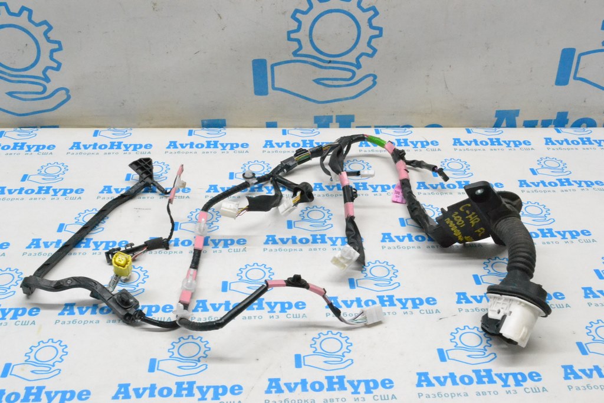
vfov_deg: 31.9
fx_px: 705
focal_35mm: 42
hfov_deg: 46.4
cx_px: 302
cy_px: 202
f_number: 13
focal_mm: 28
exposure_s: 1/100
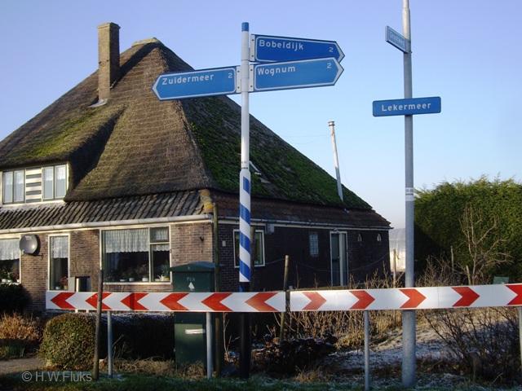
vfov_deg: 37.7
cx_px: 261
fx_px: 573
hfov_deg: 49.0
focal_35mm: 38
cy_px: 196
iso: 64
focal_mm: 7.9
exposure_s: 1/500
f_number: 2.8
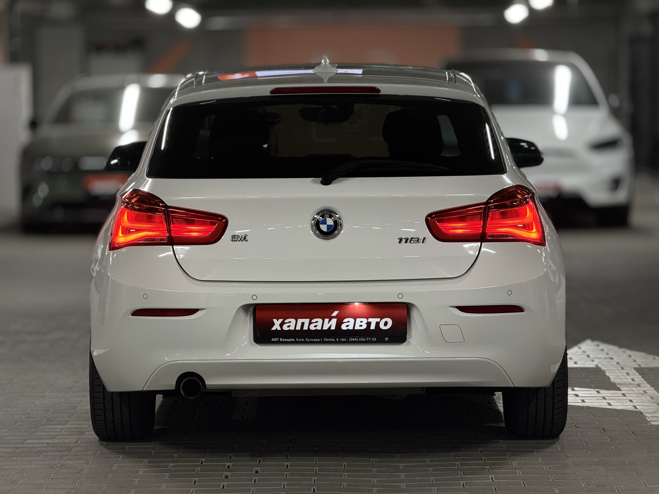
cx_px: 330
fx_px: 2284
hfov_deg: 16.4
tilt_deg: -3.1
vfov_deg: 12.3
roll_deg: +0.8
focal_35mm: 120
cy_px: 247
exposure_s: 1/50
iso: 200
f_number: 2.8
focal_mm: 15.66
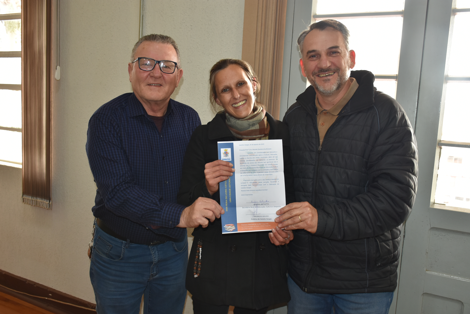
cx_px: 235
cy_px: 157
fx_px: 451
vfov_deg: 38.4
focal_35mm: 34
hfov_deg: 55.1
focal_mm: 23
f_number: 3.8
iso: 400
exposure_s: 1/80
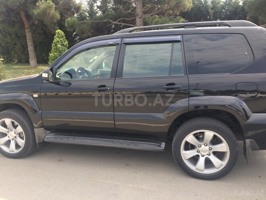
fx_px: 223
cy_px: 100
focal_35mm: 29
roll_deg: +0.6
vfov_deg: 48.2
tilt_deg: -13.5
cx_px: 133
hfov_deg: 61.7
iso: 32
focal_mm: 4.15
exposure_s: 1/547
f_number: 2.2
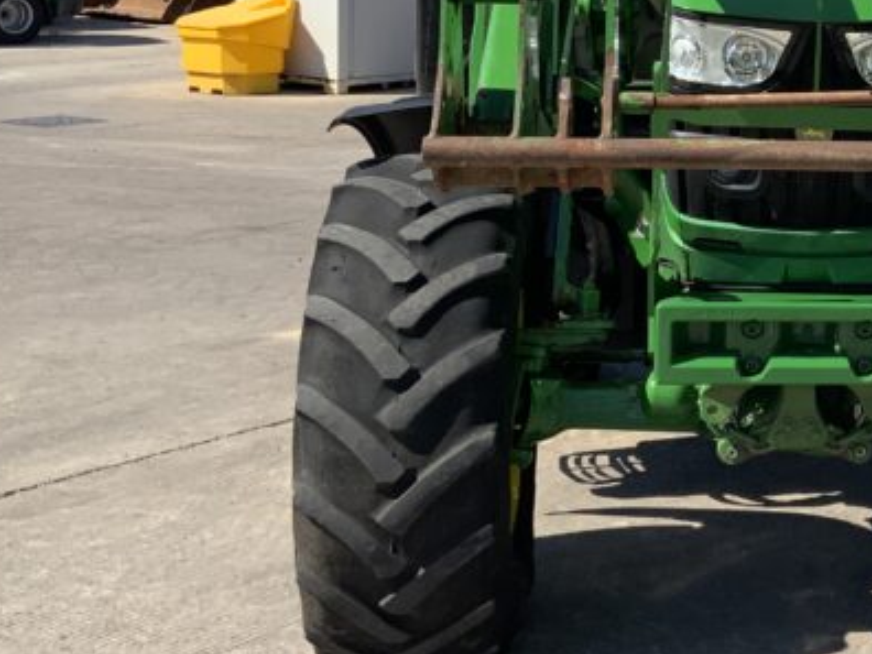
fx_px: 1889
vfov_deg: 19.3
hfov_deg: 24.3
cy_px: 64
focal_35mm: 75
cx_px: 953
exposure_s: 1/1577
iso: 16
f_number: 1.8
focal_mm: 3
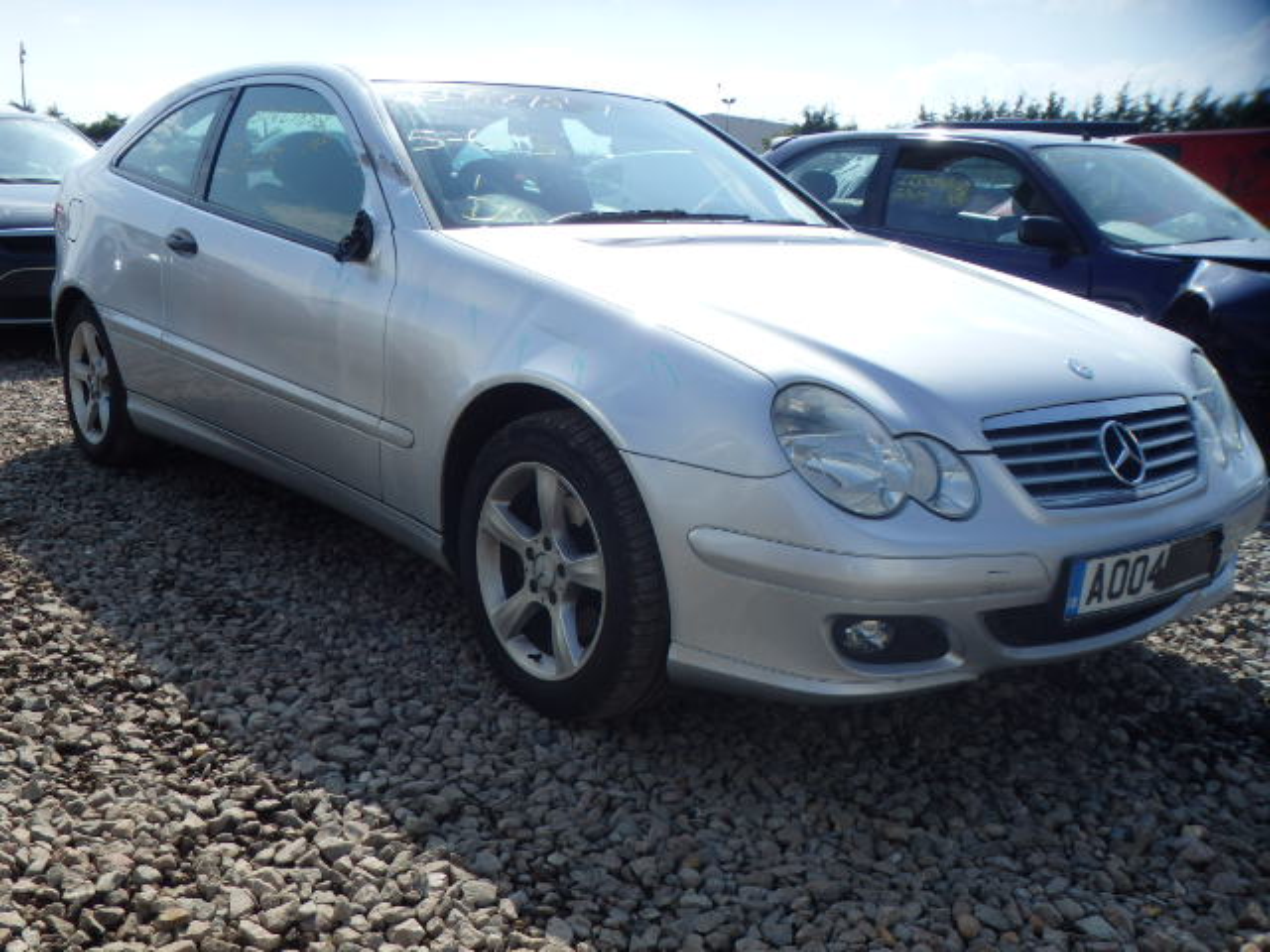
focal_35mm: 36
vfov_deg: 39.7
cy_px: 476
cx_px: 635
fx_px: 1321
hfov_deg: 51.4
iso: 125
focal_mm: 6.4
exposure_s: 1/640
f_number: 4.5
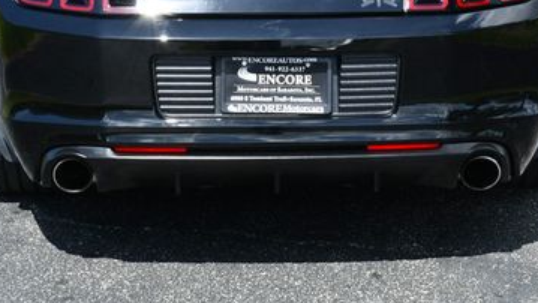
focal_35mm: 142
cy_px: 4
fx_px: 2026
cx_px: 243
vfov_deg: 8.5
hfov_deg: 15.1
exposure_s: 1/250
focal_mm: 38
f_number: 8
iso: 200
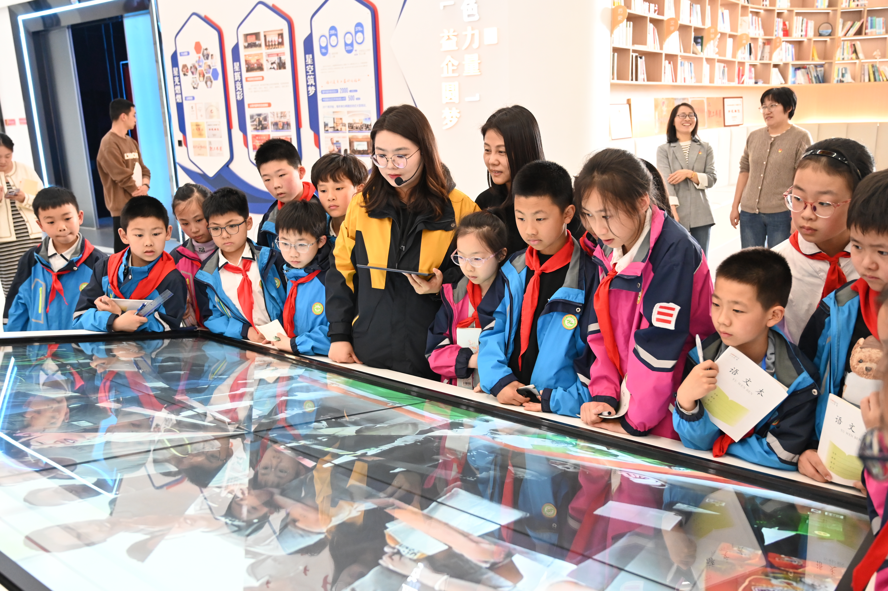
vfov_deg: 42.9
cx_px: 444
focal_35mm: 30
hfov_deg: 61.1
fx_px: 752
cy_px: 296
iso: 3200
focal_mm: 30.5
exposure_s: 1/125
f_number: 4
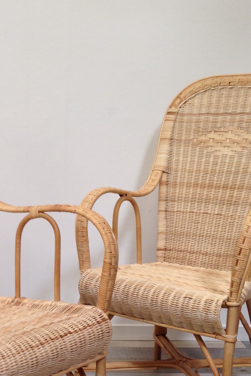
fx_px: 669
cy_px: 267
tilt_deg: -16.0
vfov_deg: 31.0
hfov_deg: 21.0
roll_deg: -0.1
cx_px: 53
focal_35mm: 64
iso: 50
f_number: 2.4
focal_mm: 4.12
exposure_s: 1/30
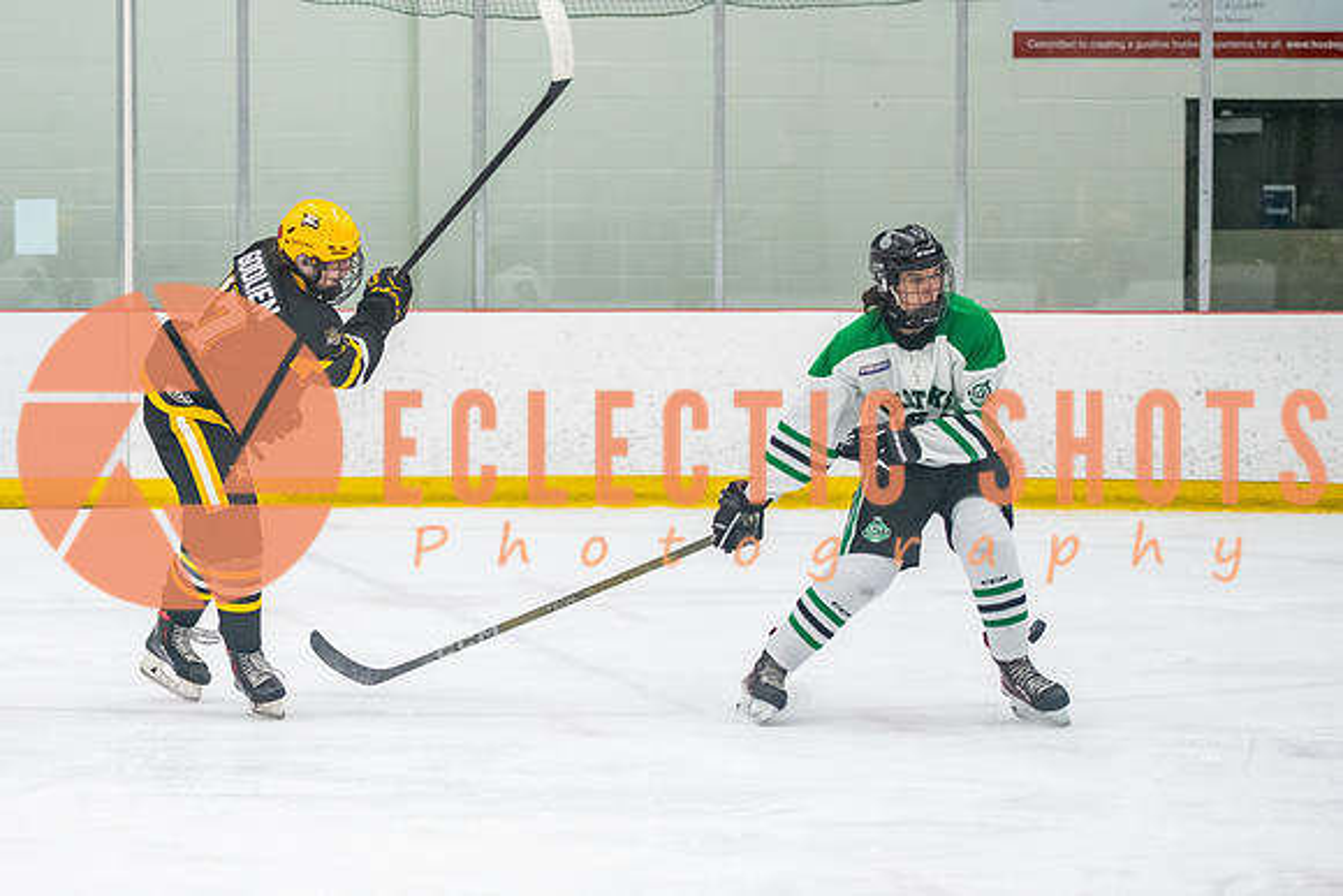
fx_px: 5208
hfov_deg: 14.6
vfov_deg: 9.8
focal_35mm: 140
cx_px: 284
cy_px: 469
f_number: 2.8
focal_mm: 82
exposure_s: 1/800
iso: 4000
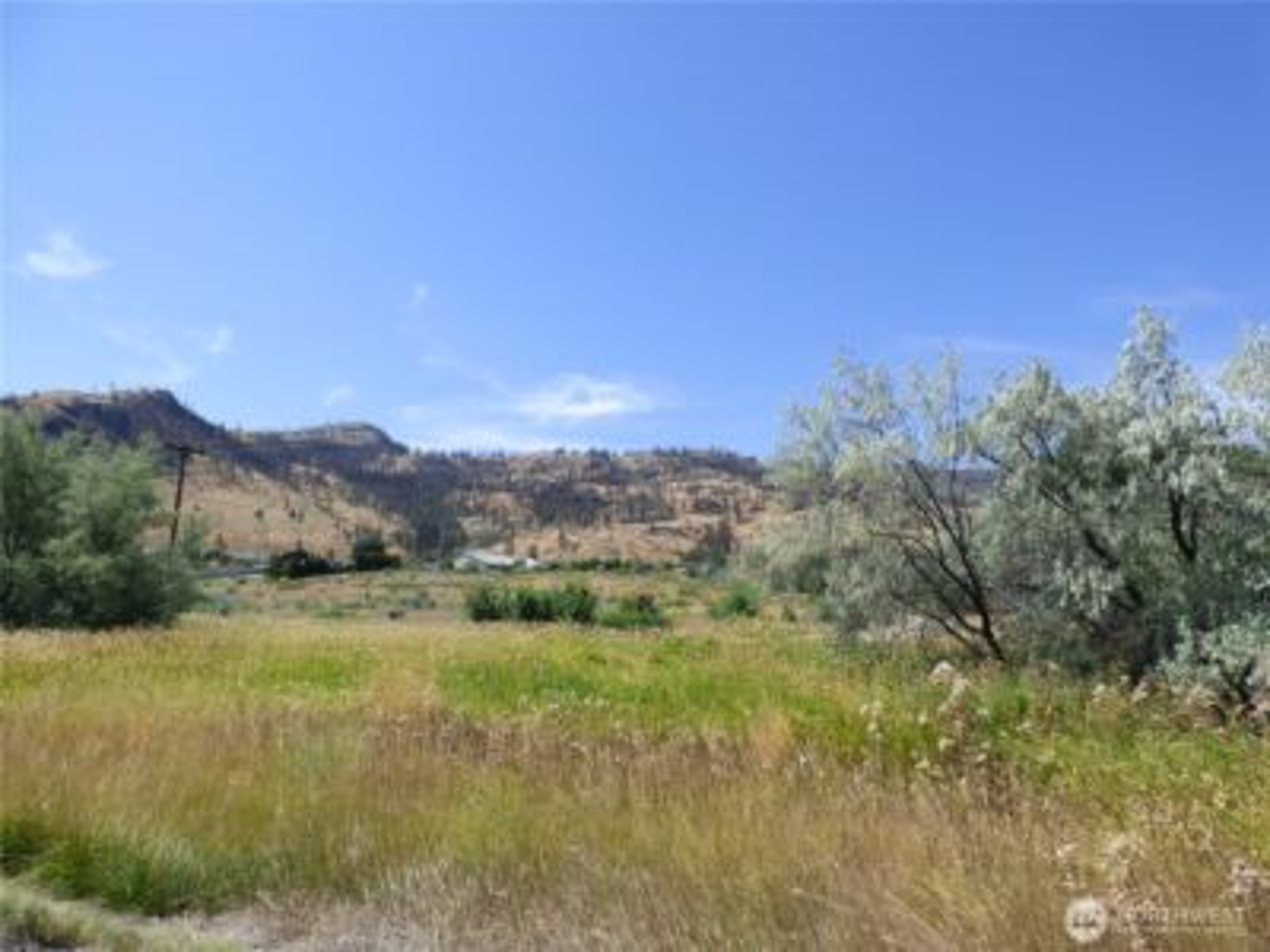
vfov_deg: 66.0
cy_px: 476
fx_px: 734
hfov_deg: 81.7
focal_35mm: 20
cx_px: 635
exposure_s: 1/2000
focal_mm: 3.58
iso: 100
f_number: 2.8
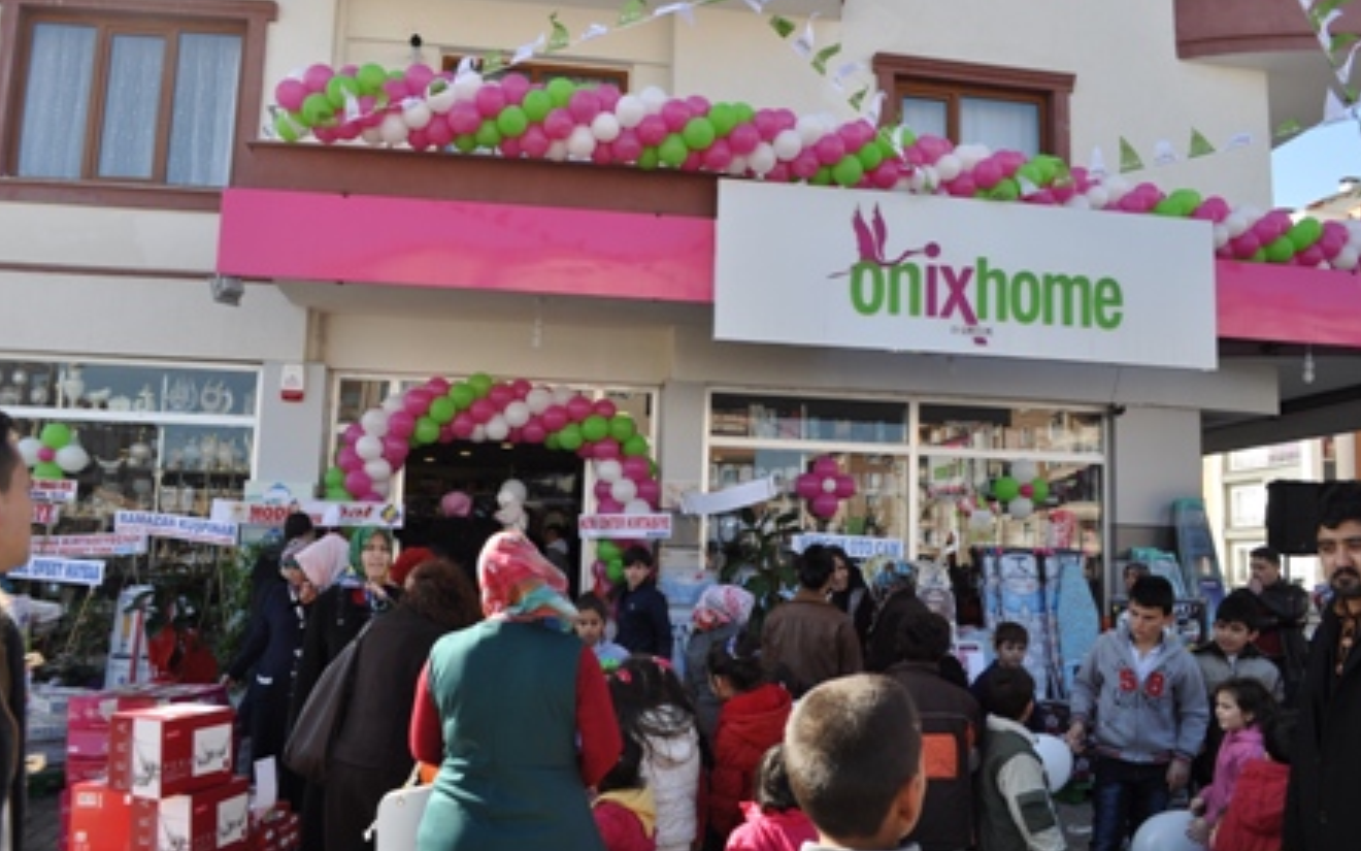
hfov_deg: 66.5
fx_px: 1039
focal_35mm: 28
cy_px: 427
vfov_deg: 44.5
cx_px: 687
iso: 200
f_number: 7.1
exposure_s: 1/200
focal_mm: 18
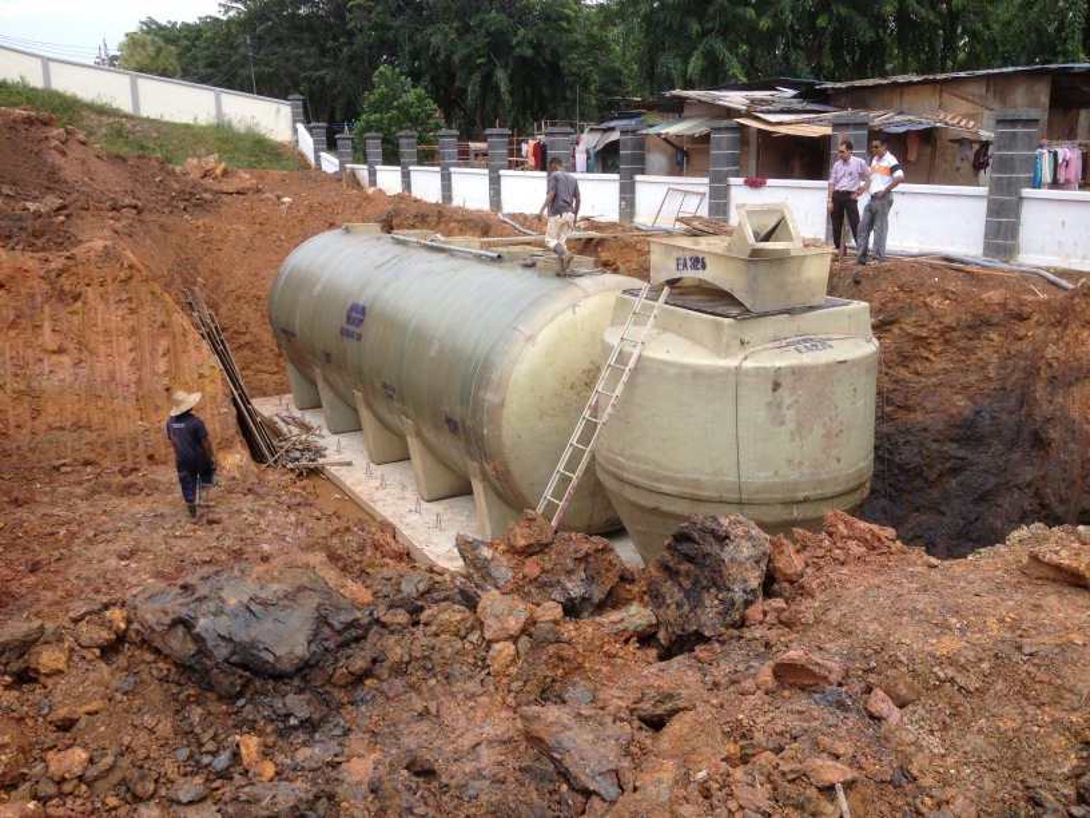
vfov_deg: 40.7
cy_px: 409
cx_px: 545
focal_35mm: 35
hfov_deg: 52.6
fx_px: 1102
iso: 50
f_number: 2.4
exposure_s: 1/920
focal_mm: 4.28
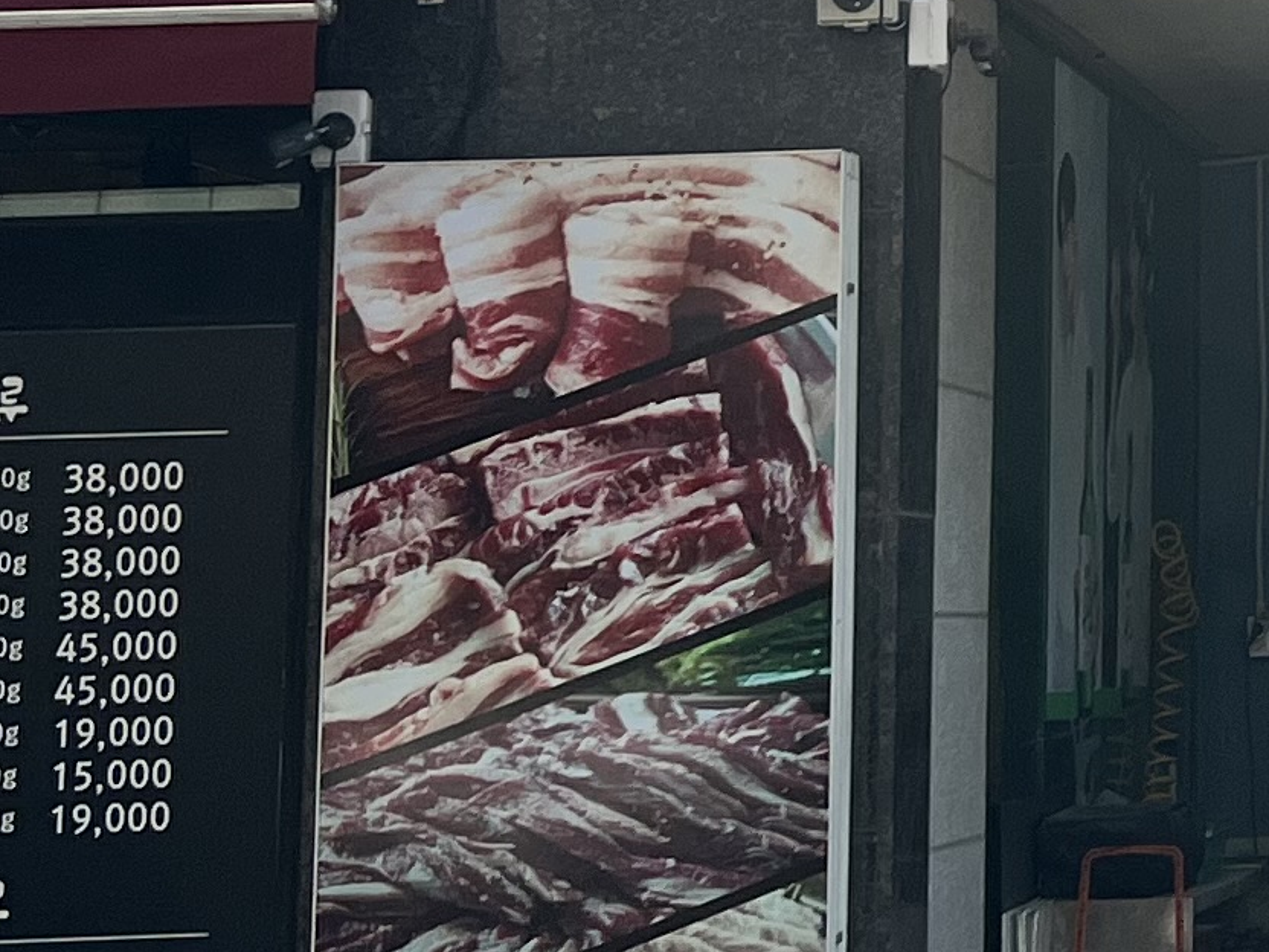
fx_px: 4619
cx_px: 2111
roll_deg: +1.6
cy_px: -180
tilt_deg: +9.6
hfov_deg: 14.2
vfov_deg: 11.5
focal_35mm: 126
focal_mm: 5.7
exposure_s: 1/6993
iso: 50
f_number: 1.5
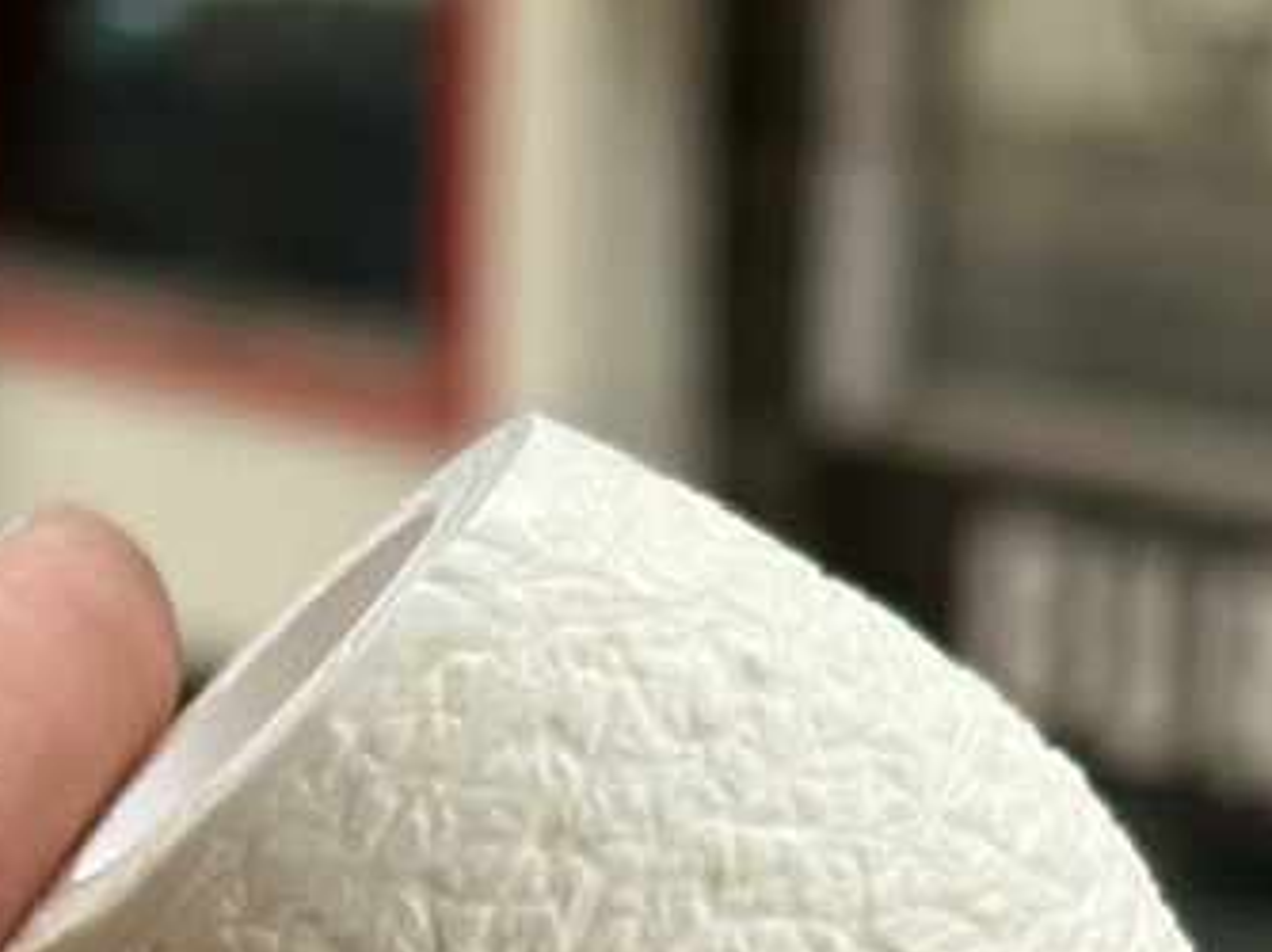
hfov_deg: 10.6
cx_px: -209
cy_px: 1729
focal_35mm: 184
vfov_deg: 7.8
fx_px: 6756
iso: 64
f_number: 1.78
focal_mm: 6.86
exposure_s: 1/1339
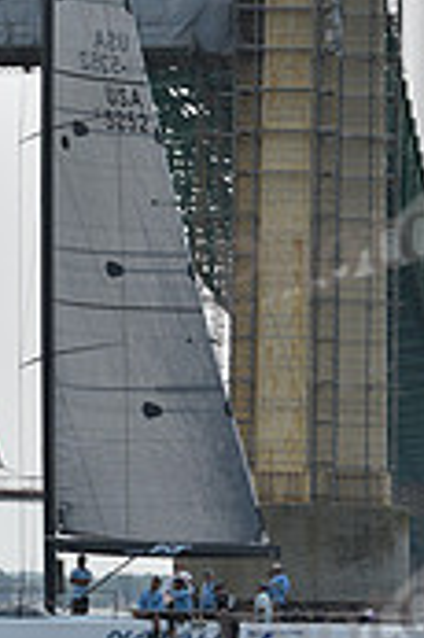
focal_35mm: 235
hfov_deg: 5.8
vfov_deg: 8.7
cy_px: 81
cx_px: 20
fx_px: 4160
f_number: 5
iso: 250
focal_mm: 70
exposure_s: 1/3200
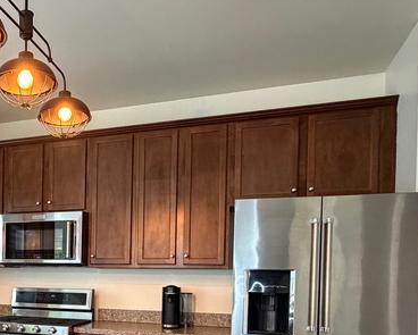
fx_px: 470
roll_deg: -0.5
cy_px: 284
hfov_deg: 44.2
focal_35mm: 38
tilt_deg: -0.8
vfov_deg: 37.3
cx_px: 53
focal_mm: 2.22
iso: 640
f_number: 2.2
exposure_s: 1/60
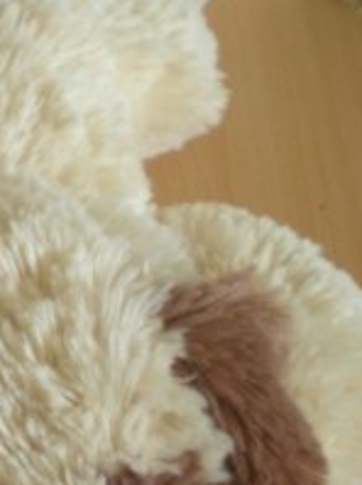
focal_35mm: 100
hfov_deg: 14.3
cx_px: -68
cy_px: 291
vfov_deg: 19.6
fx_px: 1397
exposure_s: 1/29.2
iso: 200
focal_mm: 6.3
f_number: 3.1
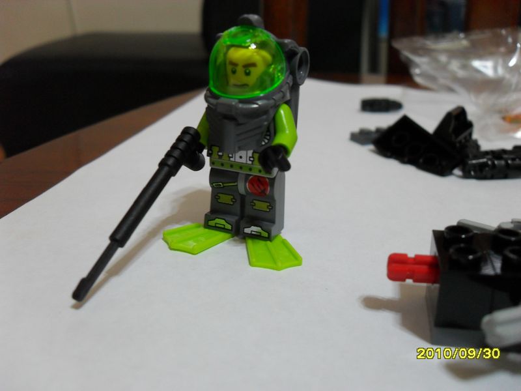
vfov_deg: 40.7
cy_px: 196
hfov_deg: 52.6
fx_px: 527
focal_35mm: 35
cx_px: 260
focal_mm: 6.2
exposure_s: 1/20
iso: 200
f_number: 2.8
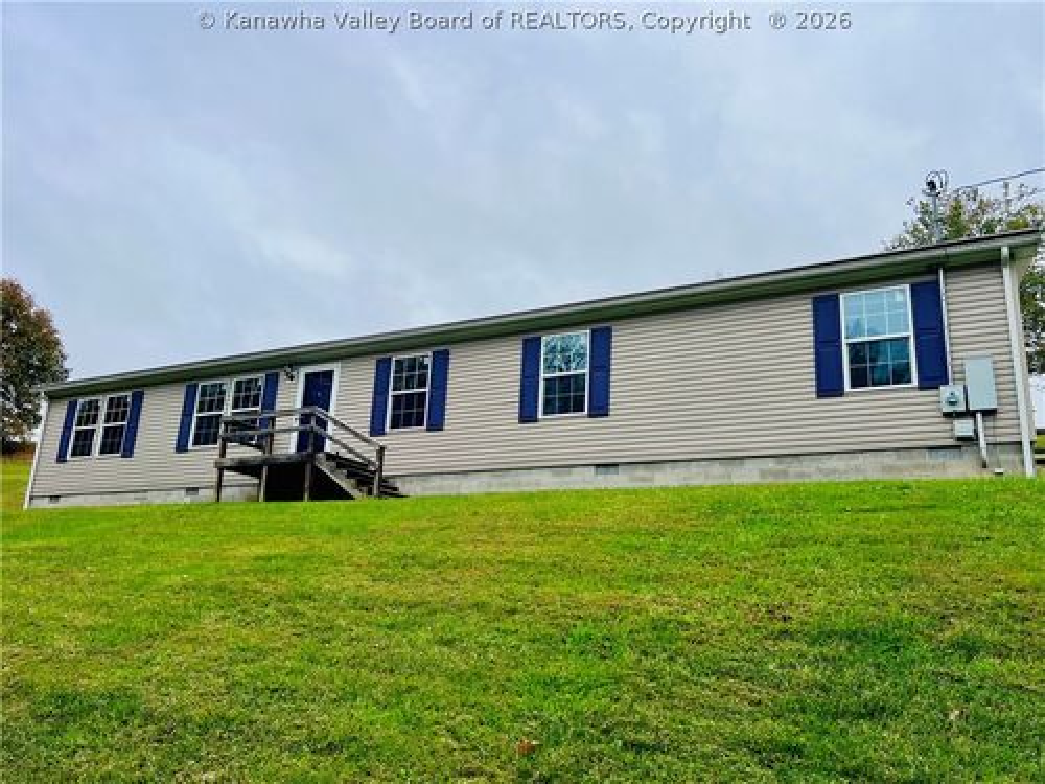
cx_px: 522
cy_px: 392
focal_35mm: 26
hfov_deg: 67.3
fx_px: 785
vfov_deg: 53.1
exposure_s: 1/5076
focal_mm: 5.7
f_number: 1.5
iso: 50
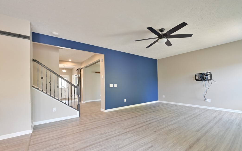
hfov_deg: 97.8
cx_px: 126
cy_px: 84
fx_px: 106
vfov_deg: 71.1
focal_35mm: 16
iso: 400
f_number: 9
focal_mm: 15
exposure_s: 1/3
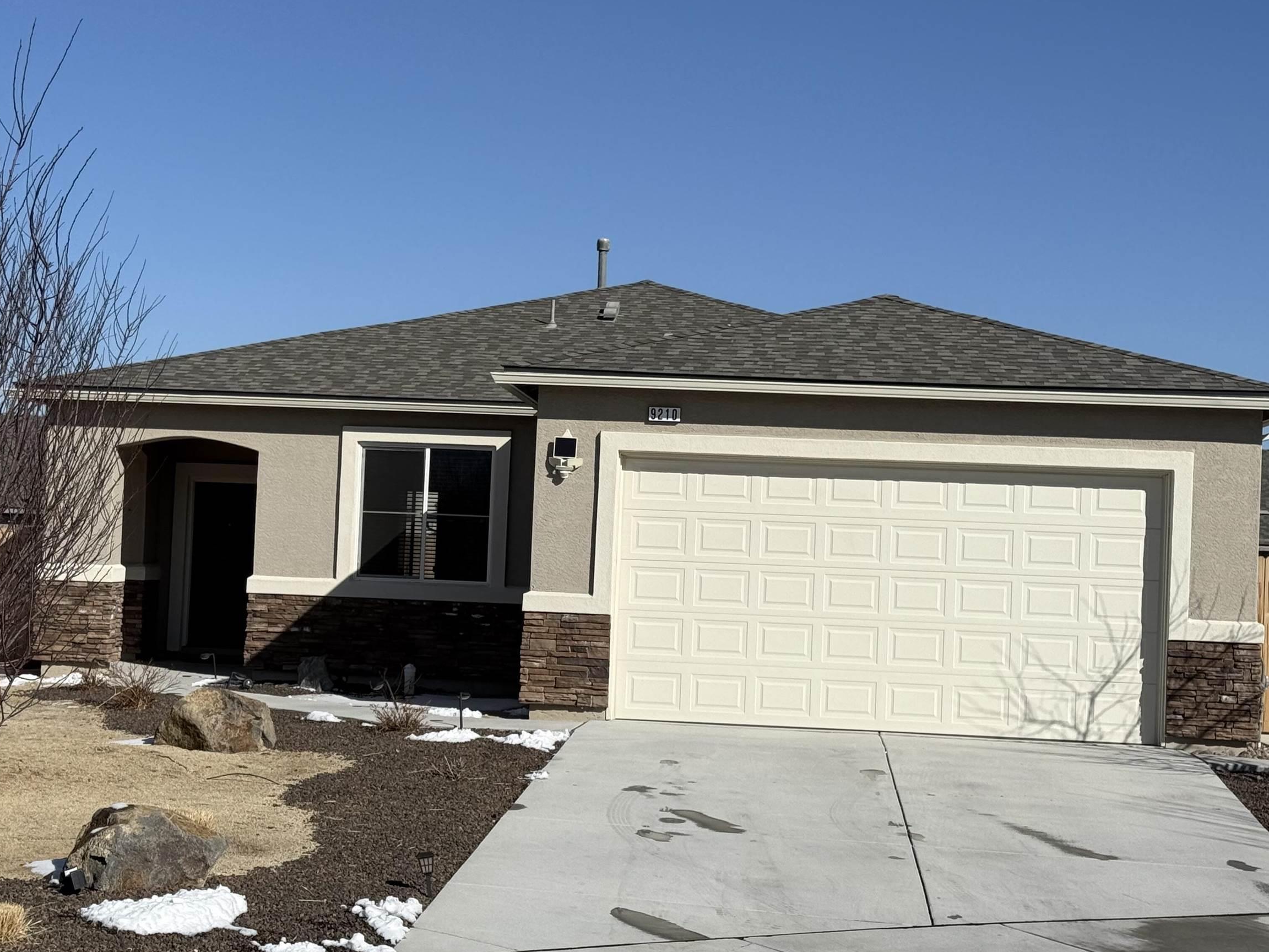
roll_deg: -2.1
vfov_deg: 22.9
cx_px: 600
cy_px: 482
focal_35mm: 64
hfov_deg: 30.3
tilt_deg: +2.8
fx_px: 2346
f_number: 1.78
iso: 64
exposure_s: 1/9901
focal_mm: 6.76
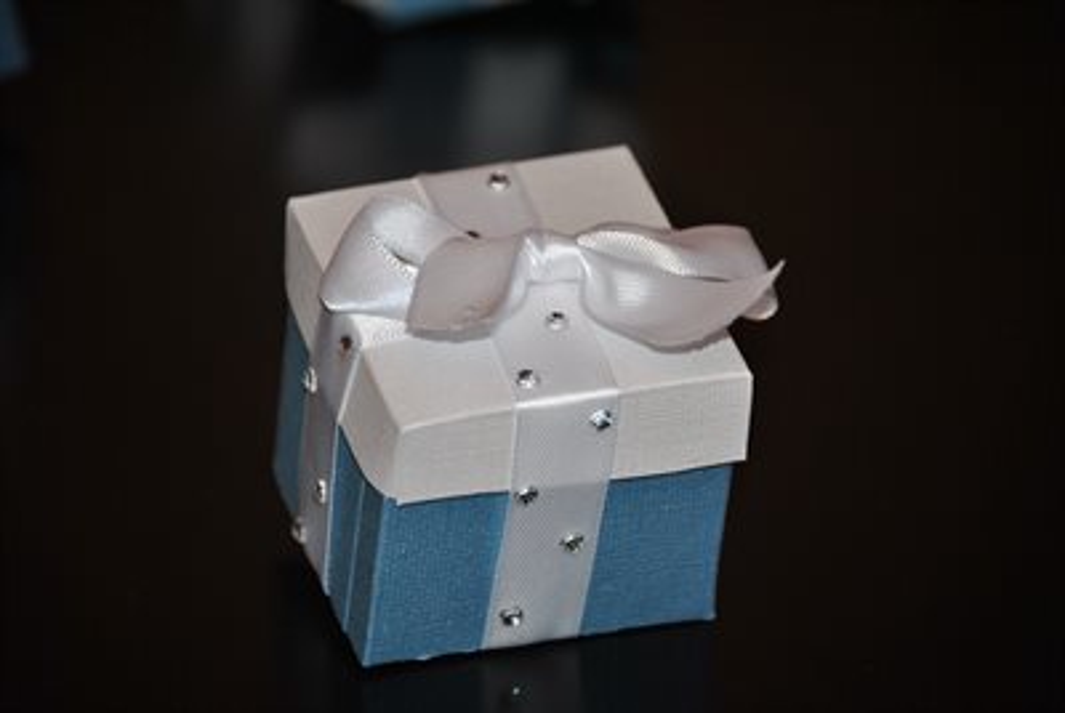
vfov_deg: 9.2
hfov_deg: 13.7
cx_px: 532
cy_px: 356
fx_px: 4444
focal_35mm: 150
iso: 200
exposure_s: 1/60
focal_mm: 100
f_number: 4.8
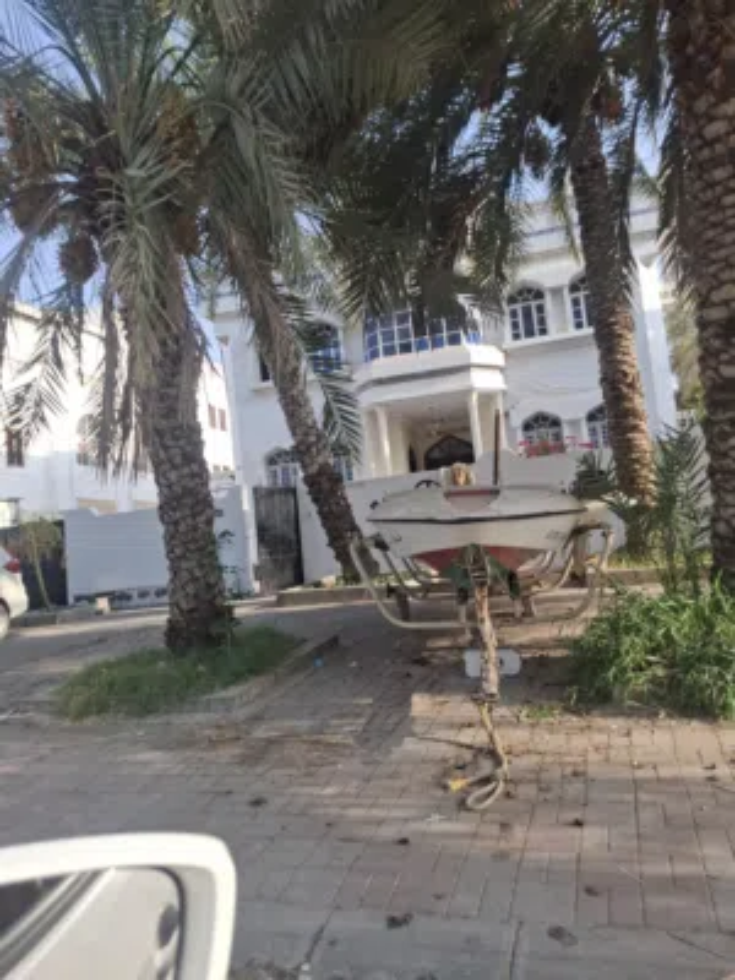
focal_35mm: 23
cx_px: 368
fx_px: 651
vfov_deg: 73.9
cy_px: 490
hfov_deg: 58.9
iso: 50
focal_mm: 5.54
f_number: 1.8
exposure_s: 1/693
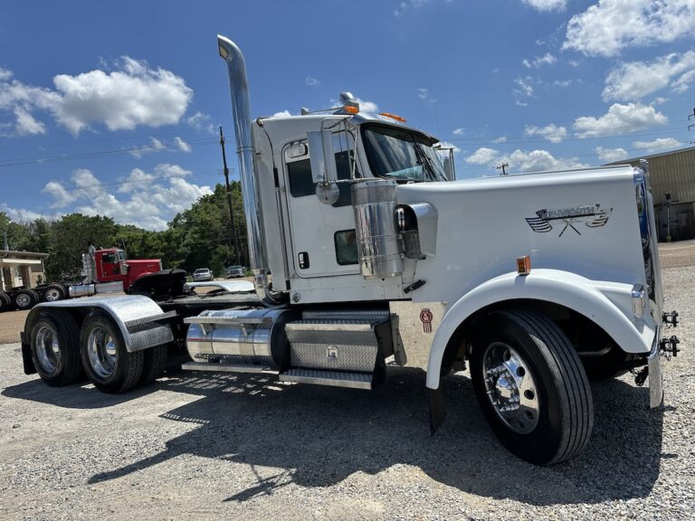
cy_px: 260
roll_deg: +7.3
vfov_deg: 56.8
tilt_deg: +0.9
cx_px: 348
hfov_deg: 71.6
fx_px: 482
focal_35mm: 24
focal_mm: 6.86
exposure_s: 1/5848
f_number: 1.78
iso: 80
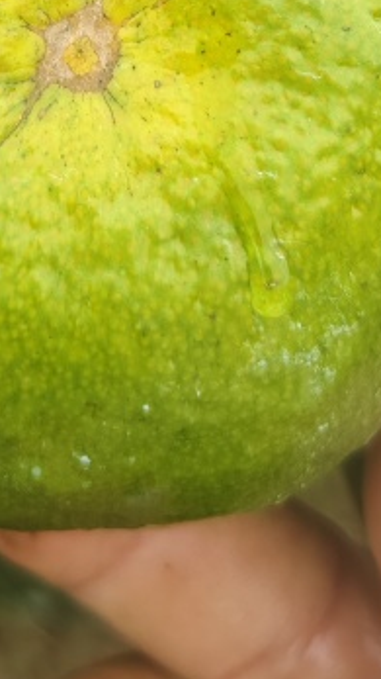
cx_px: 92
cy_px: -214
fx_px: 1384
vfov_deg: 24.0
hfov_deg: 15.6
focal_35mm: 77
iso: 403
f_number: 1.88
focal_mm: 5.56
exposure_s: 1/603
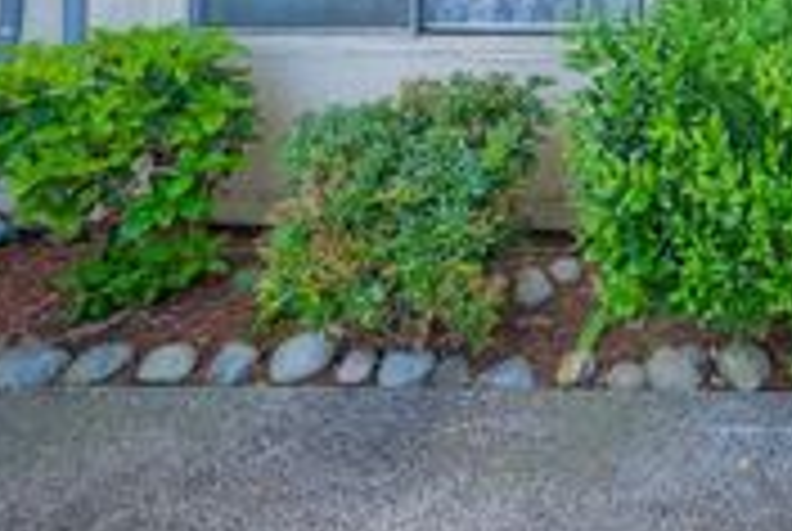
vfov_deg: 31.3
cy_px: -140
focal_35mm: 34
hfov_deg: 43.2
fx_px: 749
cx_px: 873
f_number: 7.1
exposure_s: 1/30
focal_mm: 12
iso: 160
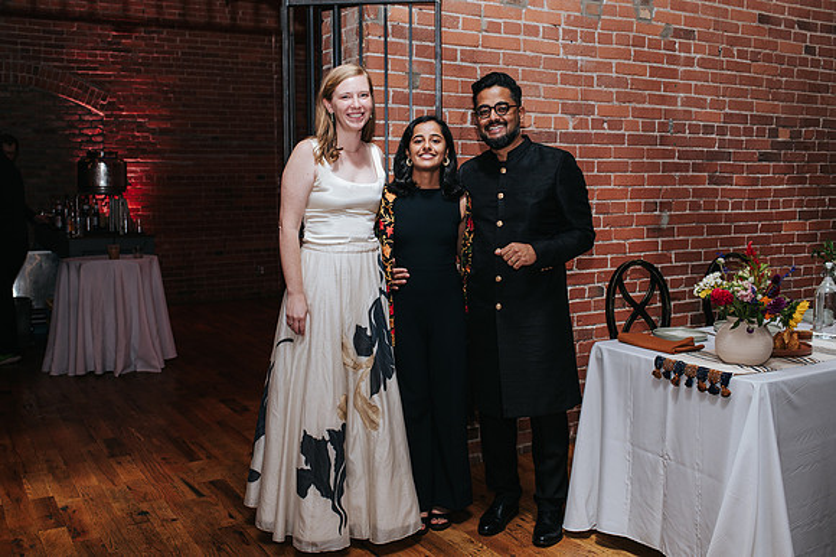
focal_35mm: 37
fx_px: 854
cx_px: 408
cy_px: 265
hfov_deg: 52.2
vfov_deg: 36.1
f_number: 4
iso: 800
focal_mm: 35
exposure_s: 1/200
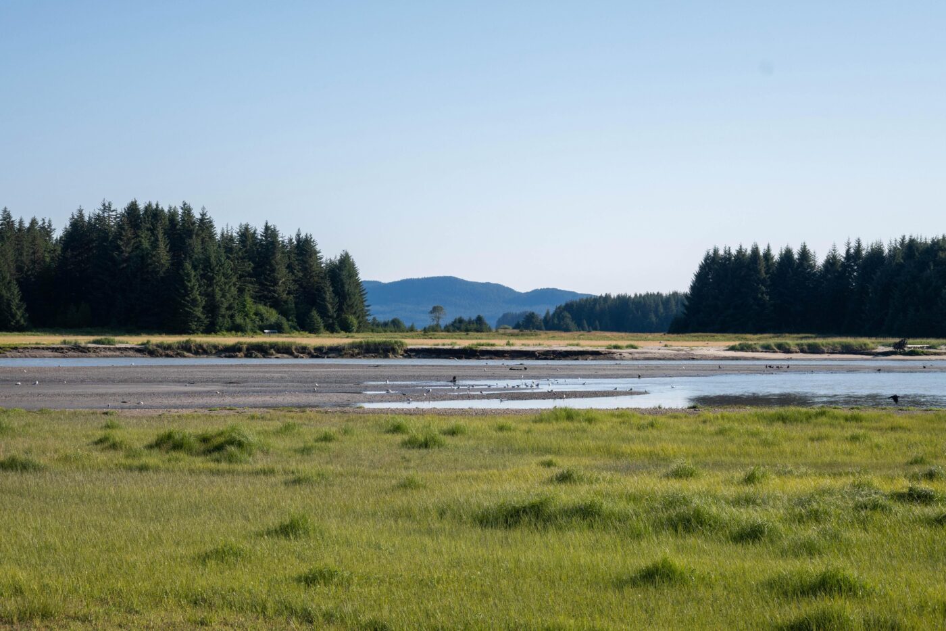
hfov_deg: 27.0
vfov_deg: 18.2
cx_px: 473
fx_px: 1970
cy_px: 316
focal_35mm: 75
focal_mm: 50
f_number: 6.3
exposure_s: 1/1000
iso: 160
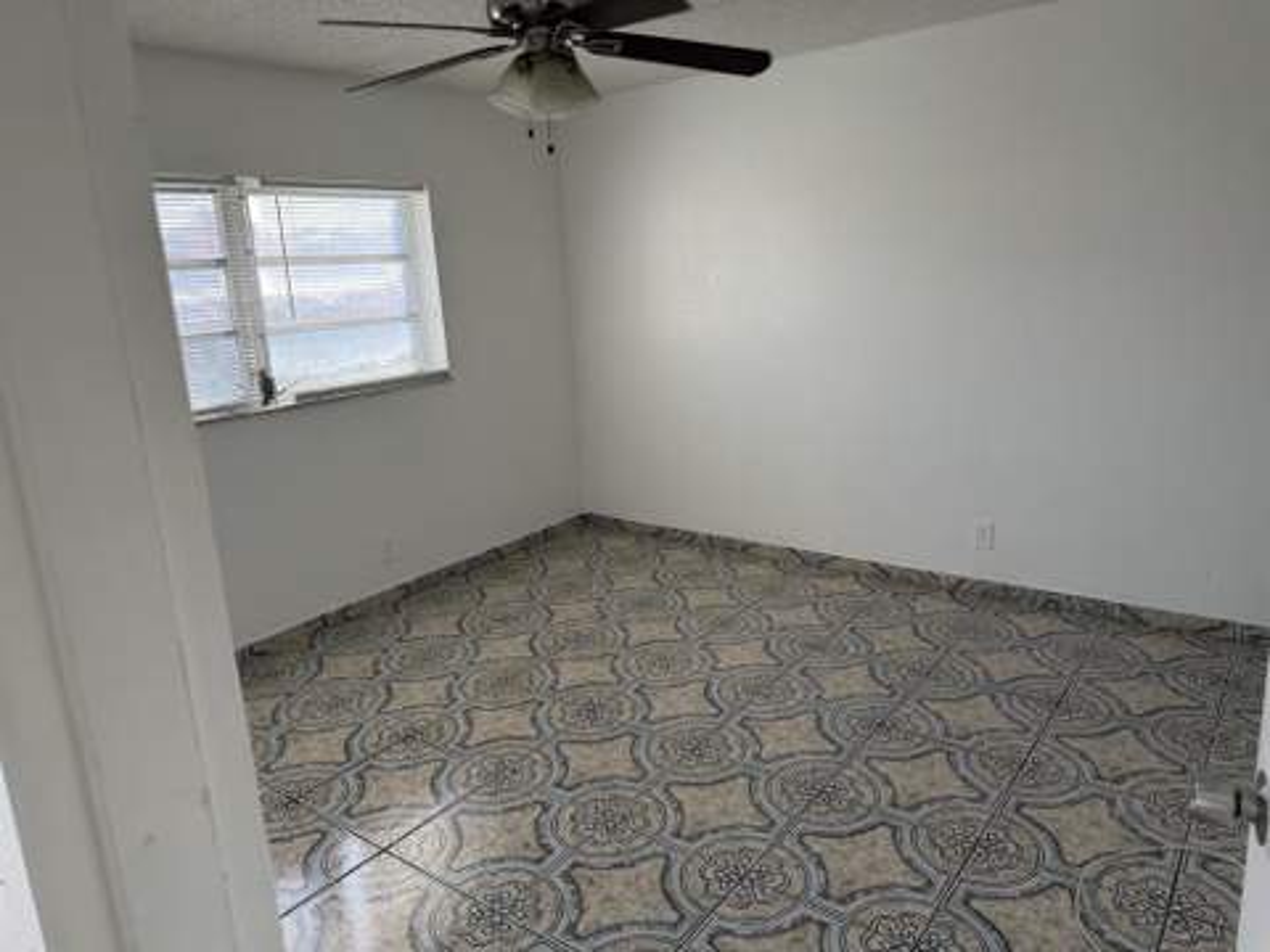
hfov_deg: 71.6
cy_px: 476
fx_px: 881
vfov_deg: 56.8
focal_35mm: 24
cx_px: 635
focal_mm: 6.76
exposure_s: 1/263
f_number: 1.78
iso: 80
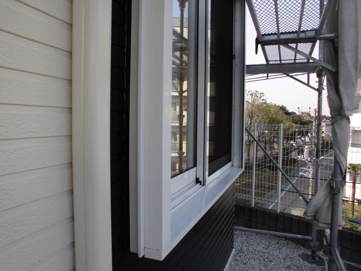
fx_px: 271
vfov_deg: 53.1
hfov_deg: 67.3
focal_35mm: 26
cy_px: 136
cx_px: 180
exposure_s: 1/320
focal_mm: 4.6
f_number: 3.5
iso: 100
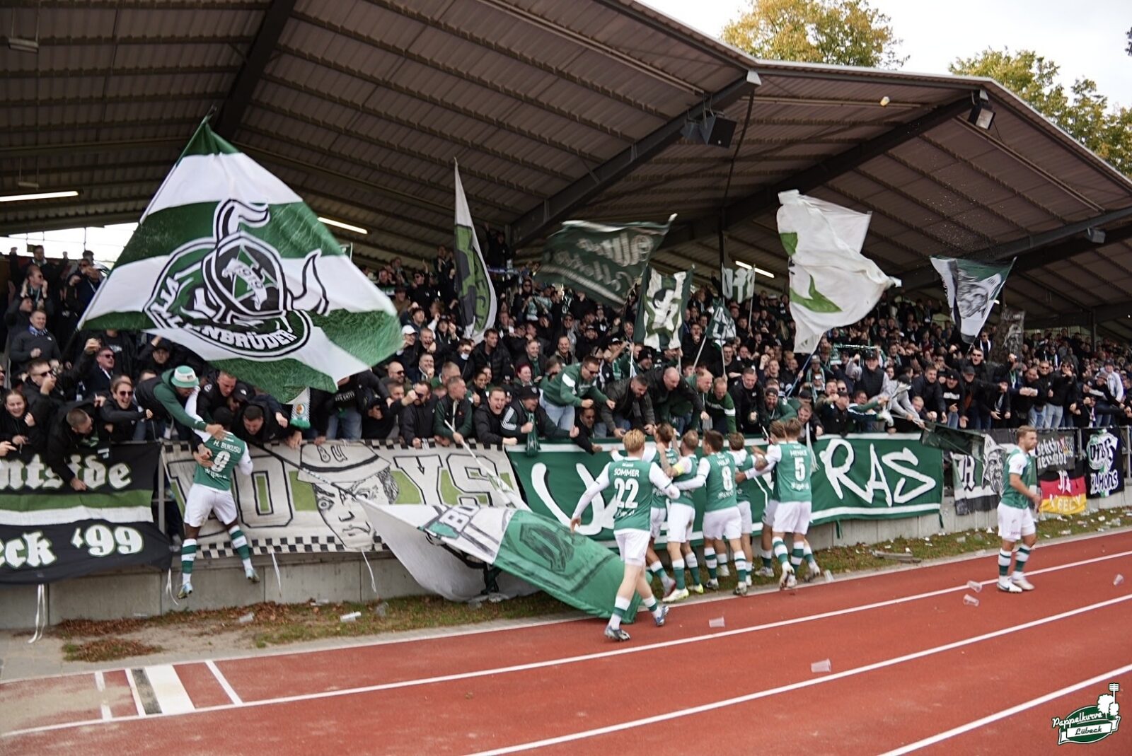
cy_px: 378
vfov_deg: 48.0
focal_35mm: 27
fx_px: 850
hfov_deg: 67.3
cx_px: 566
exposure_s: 1/80
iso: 100
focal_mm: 18
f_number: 4.5
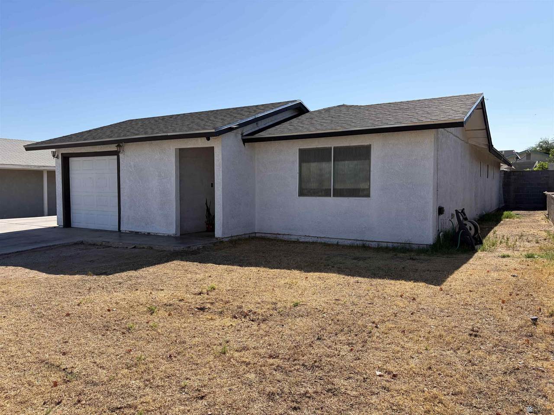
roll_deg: -0.1
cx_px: 277
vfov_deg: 53.1
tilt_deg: -1.3
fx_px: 416
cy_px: 208
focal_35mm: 26
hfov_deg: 67.3
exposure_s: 1/3831
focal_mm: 5.96
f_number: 1.6
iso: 50
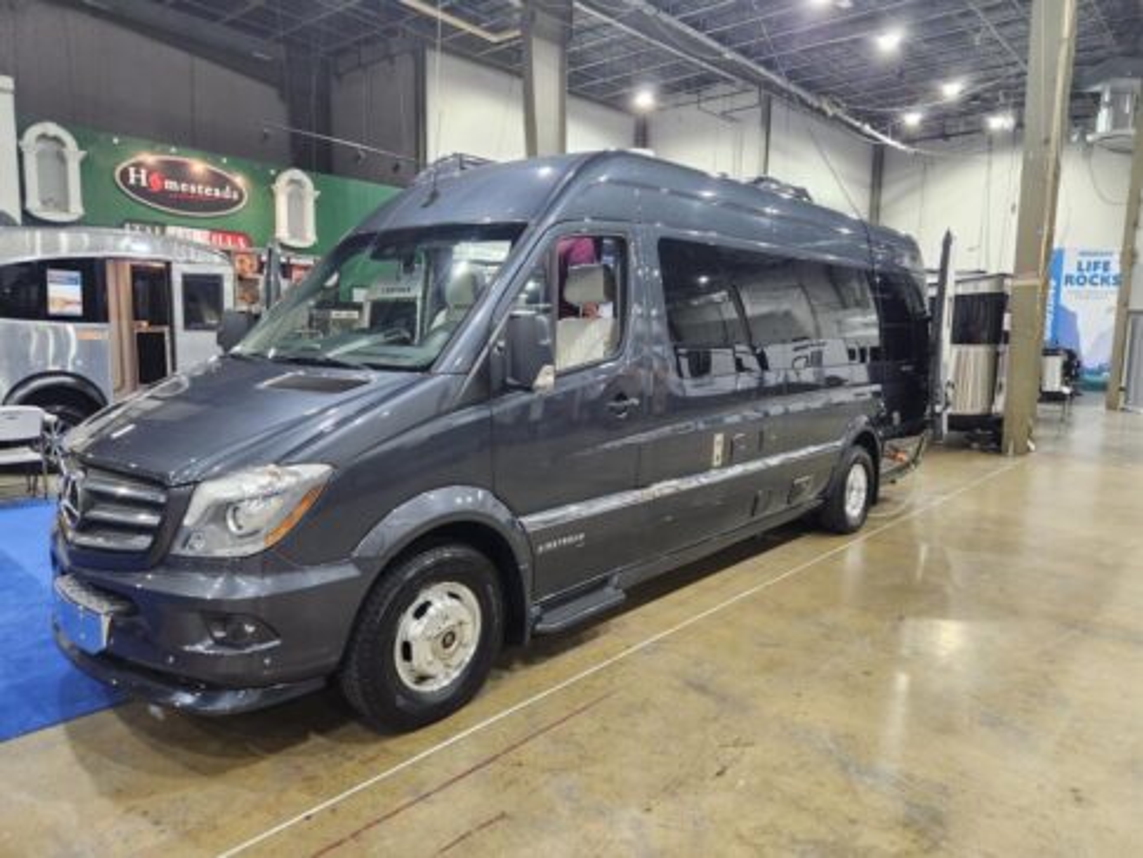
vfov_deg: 58.9
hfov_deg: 73.9
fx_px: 760
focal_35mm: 23
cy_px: 429
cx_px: 572
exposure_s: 1/120
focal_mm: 5.4
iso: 640
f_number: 1.8
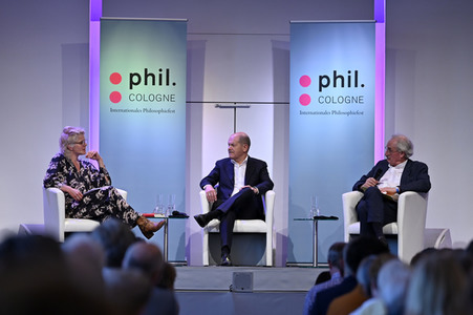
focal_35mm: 200
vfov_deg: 6.9
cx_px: 236
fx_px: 2626
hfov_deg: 10.3
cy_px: 158
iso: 640
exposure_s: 1/400
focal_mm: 200
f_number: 2.8
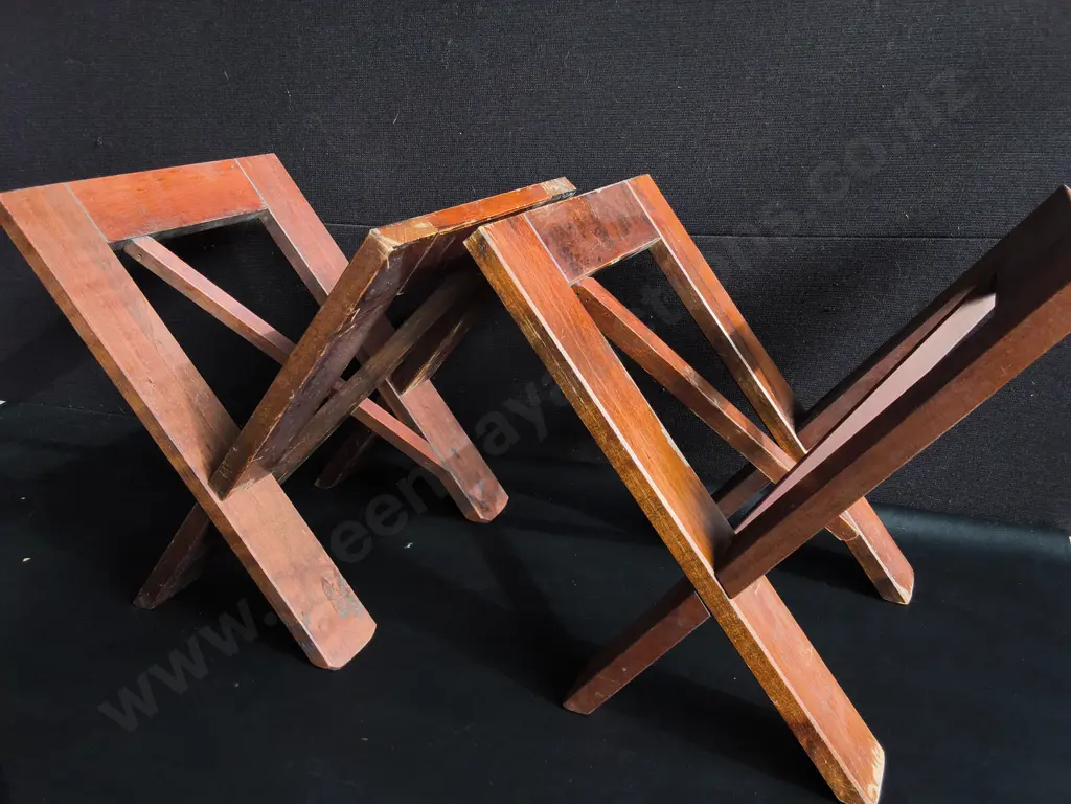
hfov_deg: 65.3
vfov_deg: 51.4
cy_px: 402
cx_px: 536
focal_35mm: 27
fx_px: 835
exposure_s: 1/100
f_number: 2
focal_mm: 2.87
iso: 64
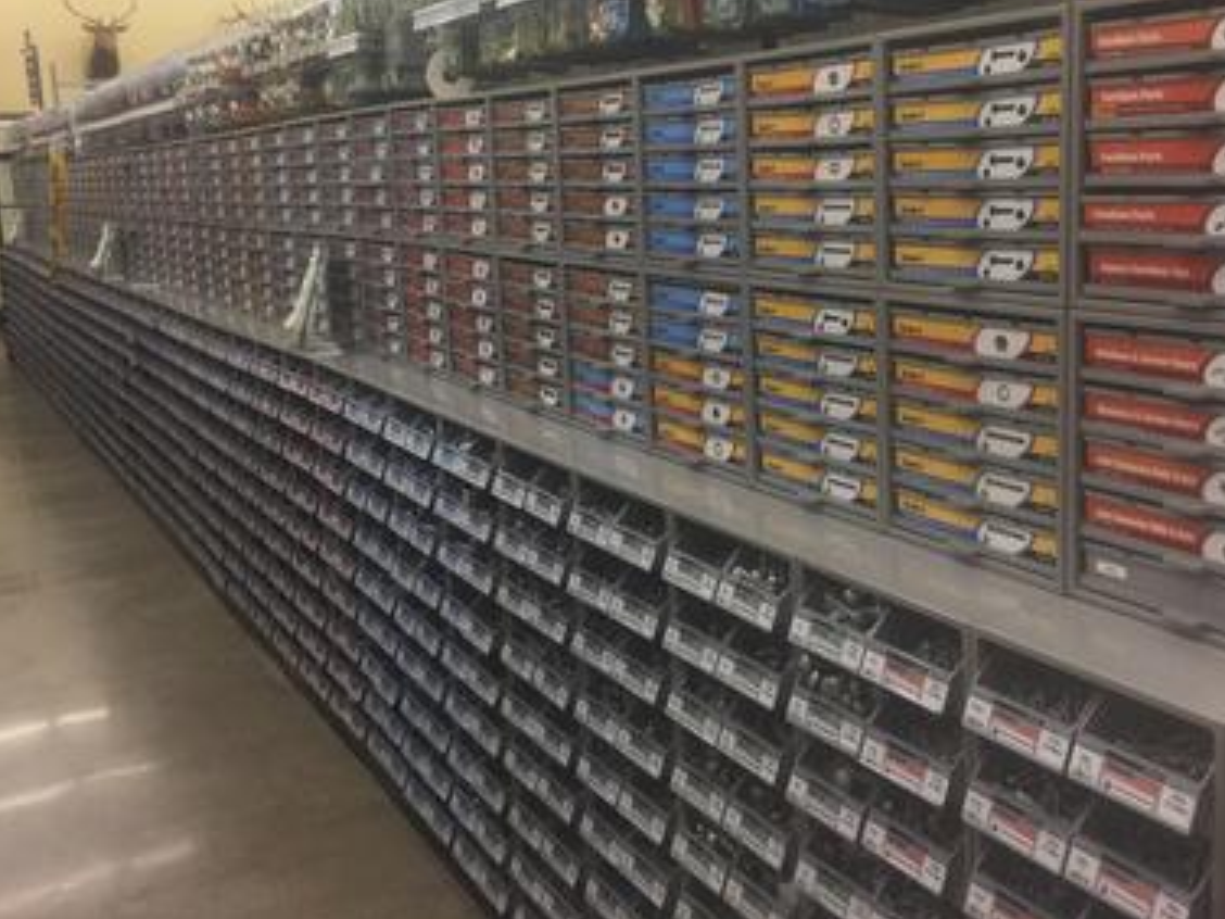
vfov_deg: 39.5
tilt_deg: -8.9
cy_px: 358
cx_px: 647
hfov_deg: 51.3
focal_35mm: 36
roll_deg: +0.7
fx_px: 1274
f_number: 2.2
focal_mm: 4.15
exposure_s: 1/30
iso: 50
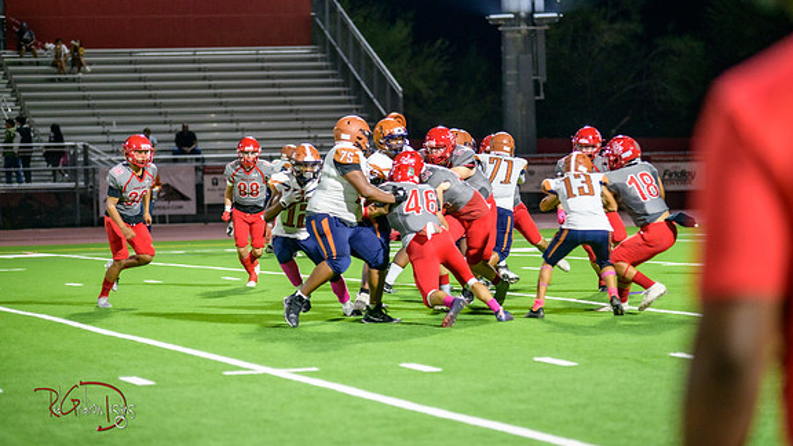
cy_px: 207
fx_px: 3217
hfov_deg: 14.1
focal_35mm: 153
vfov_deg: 7.9
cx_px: 398
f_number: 2.8
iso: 1600
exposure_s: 1/250
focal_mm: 145
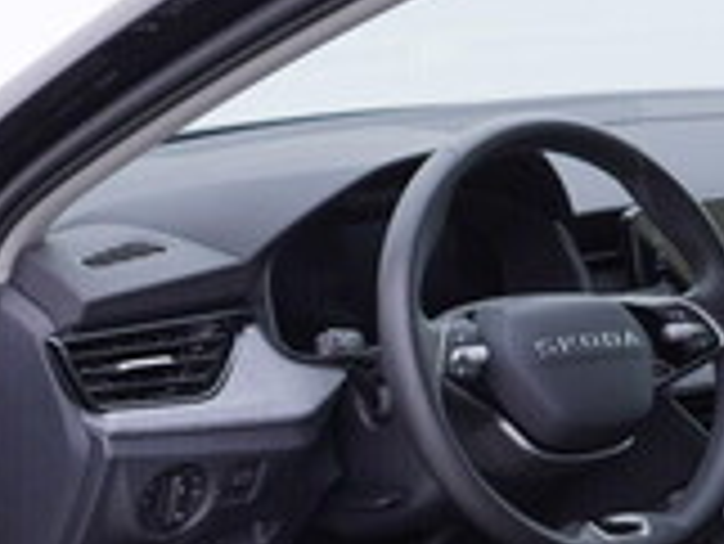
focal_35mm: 118
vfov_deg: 12.4
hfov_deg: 16.0
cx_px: -162
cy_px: 546
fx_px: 2470
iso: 125
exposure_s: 1/50
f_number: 3.2
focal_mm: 24
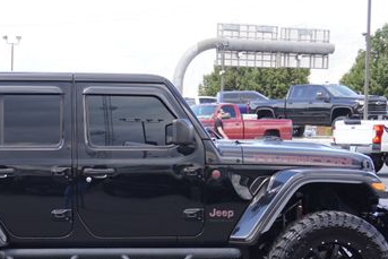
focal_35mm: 84
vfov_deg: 16.1
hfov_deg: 23.9
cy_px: 238
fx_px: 906
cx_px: 95
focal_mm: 30
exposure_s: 1/80
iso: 100
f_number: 5.6
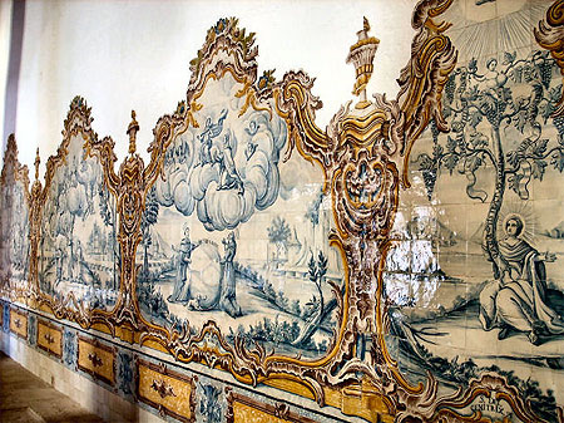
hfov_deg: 50.2
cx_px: 282
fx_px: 603
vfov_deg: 38.6
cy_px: 212
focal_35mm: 37
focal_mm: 6.2
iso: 64
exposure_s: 1/7
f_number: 2.8
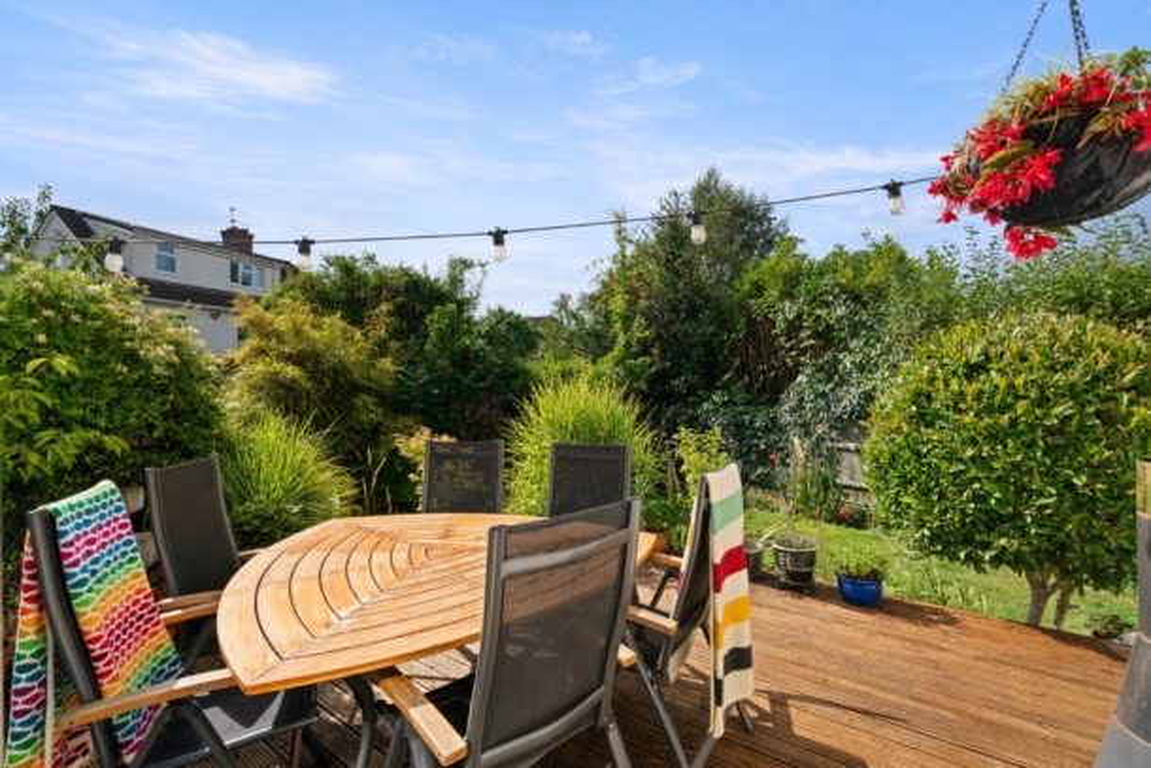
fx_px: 544
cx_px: 576
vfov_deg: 70.5
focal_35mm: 17
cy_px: 384
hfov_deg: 93.3
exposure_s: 1/200
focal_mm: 17
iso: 250
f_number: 8
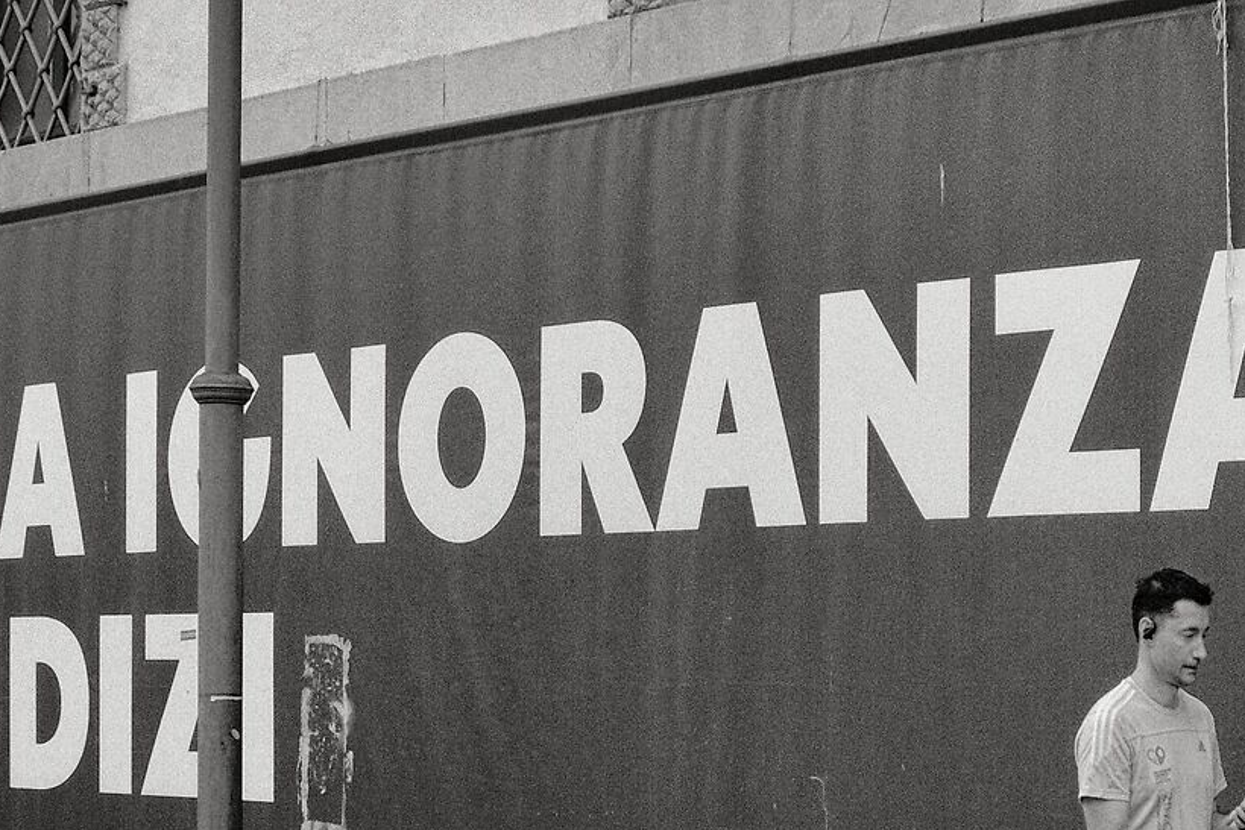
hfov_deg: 25.6
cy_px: 812
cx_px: 805
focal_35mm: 79
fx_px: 2732
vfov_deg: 16.9
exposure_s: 1/280
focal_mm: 18
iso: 200
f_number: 5
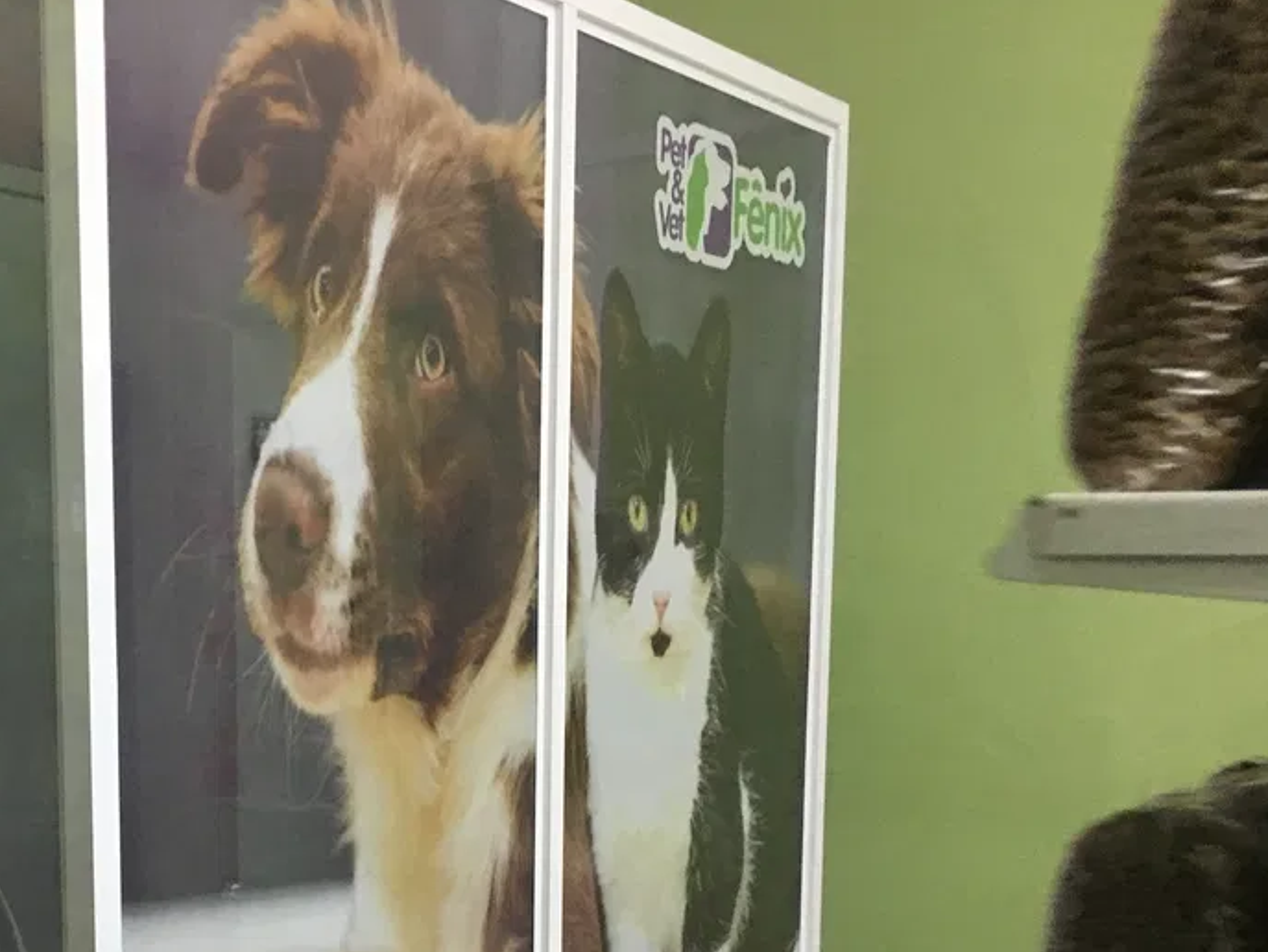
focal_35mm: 54
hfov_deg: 33.6
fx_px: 1979
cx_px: 126
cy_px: 878
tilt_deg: -5.1
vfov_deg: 26.1
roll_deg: +3.3
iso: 200
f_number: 2.2
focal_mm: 4.15
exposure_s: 1/17
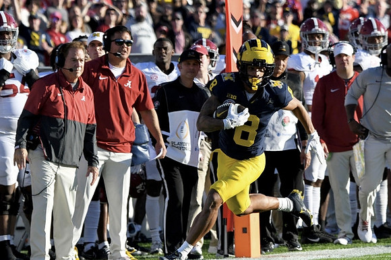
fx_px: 3908
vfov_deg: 3.8
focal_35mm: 360
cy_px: 130
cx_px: 196
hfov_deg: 5.7
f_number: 5.3
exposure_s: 1/5000
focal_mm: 240
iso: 1250
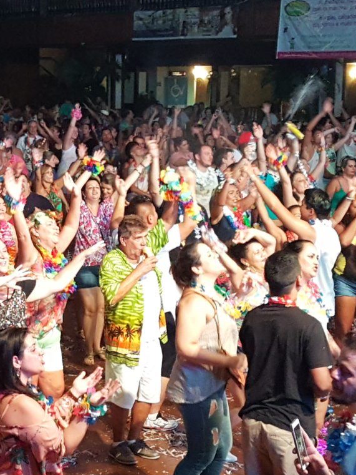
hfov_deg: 39.5
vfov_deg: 52.6
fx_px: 480
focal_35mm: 35
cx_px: 85
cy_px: 237
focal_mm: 4.2
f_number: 1.7
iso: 250
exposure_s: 1/60
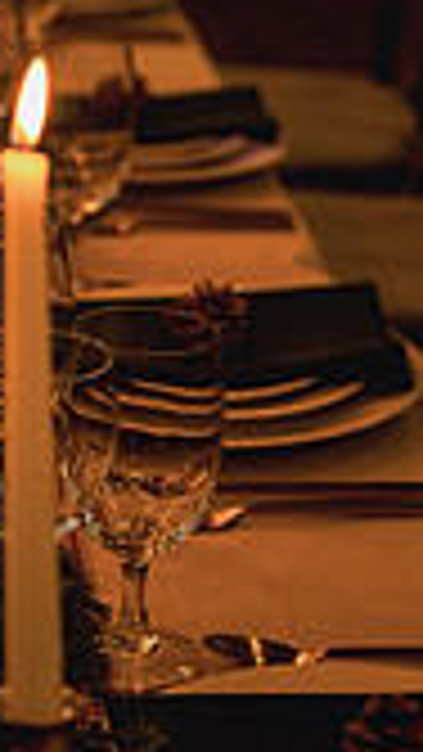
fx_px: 2810
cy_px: 50
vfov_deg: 15.0
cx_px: -184
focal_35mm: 141
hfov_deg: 8.4
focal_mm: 50
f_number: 3
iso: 400
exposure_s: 1/60
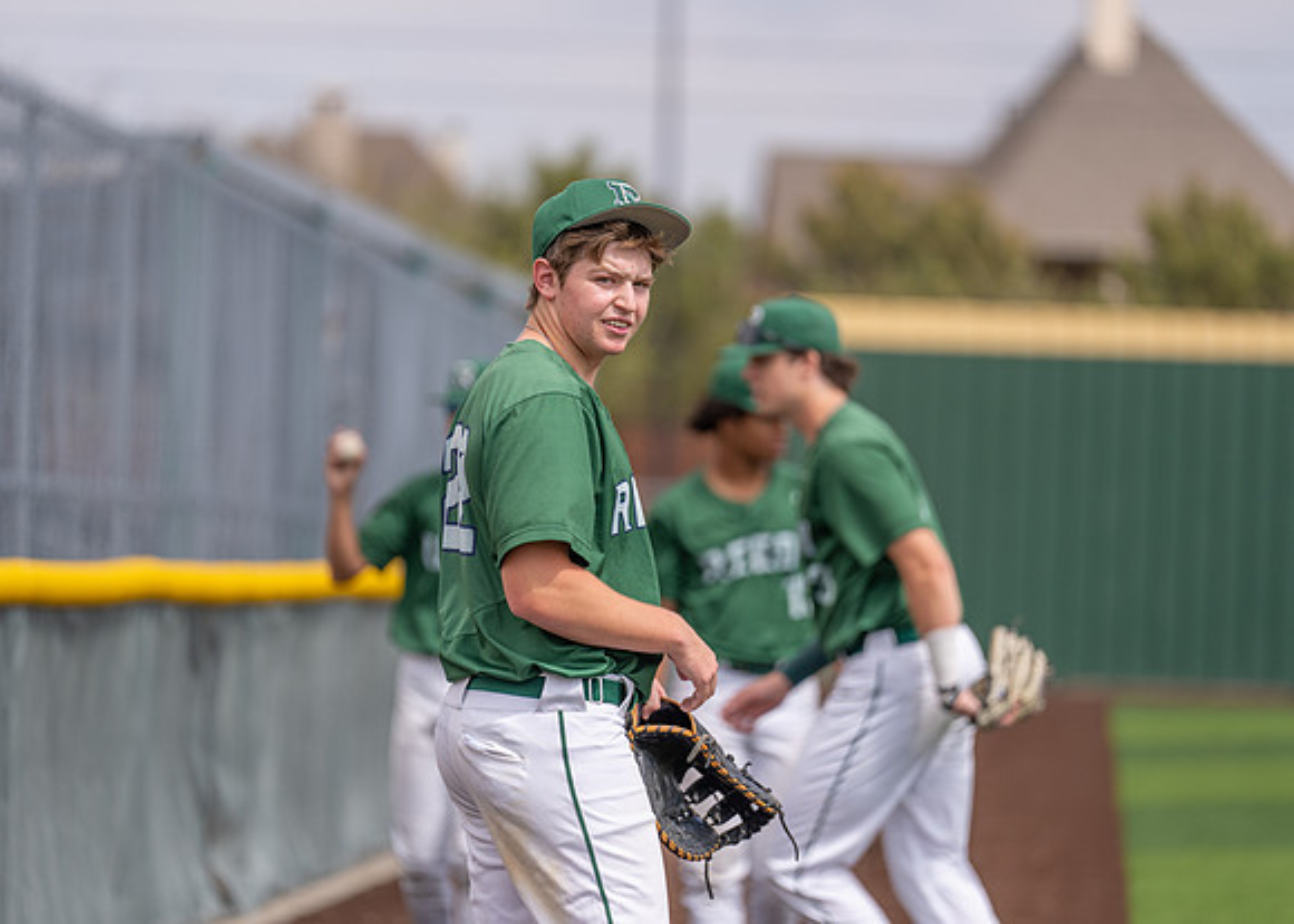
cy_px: 462
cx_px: 647
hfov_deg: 9.8
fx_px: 7584
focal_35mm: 206
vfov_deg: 7.0
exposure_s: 1/2000
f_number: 2.8
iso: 100
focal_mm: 197
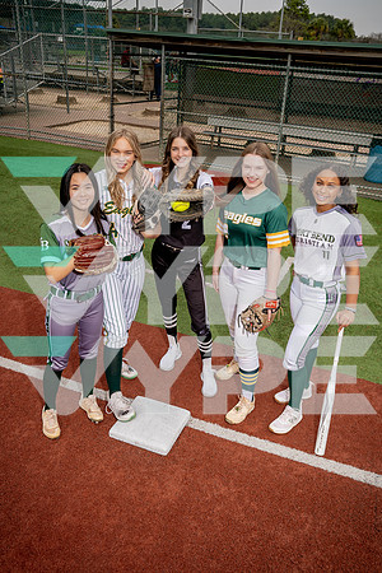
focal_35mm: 31
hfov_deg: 42.3
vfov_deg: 60.3
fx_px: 493
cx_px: 191
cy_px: 286
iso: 100
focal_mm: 31
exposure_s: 1/250
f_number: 8
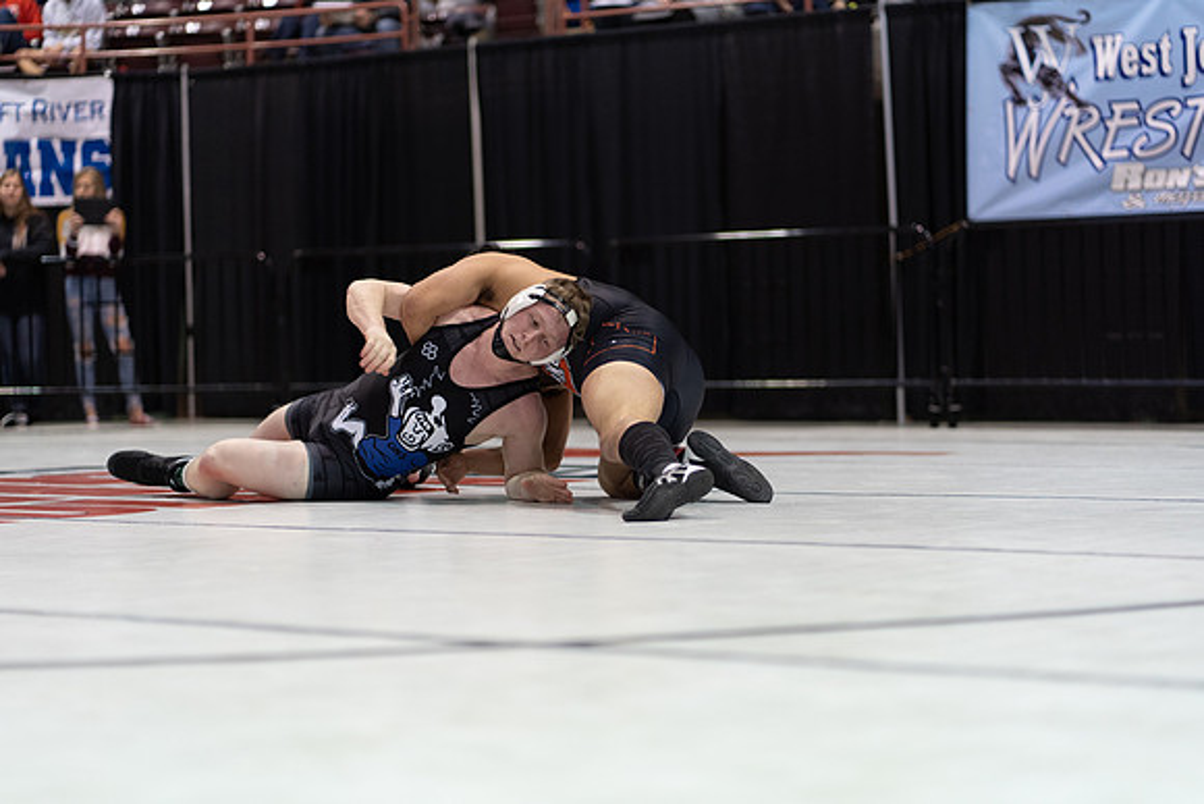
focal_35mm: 85
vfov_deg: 16.1
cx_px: 602
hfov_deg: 23.9
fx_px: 2843
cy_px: 402
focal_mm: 85
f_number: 1.8
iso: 1600
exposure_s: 1/500
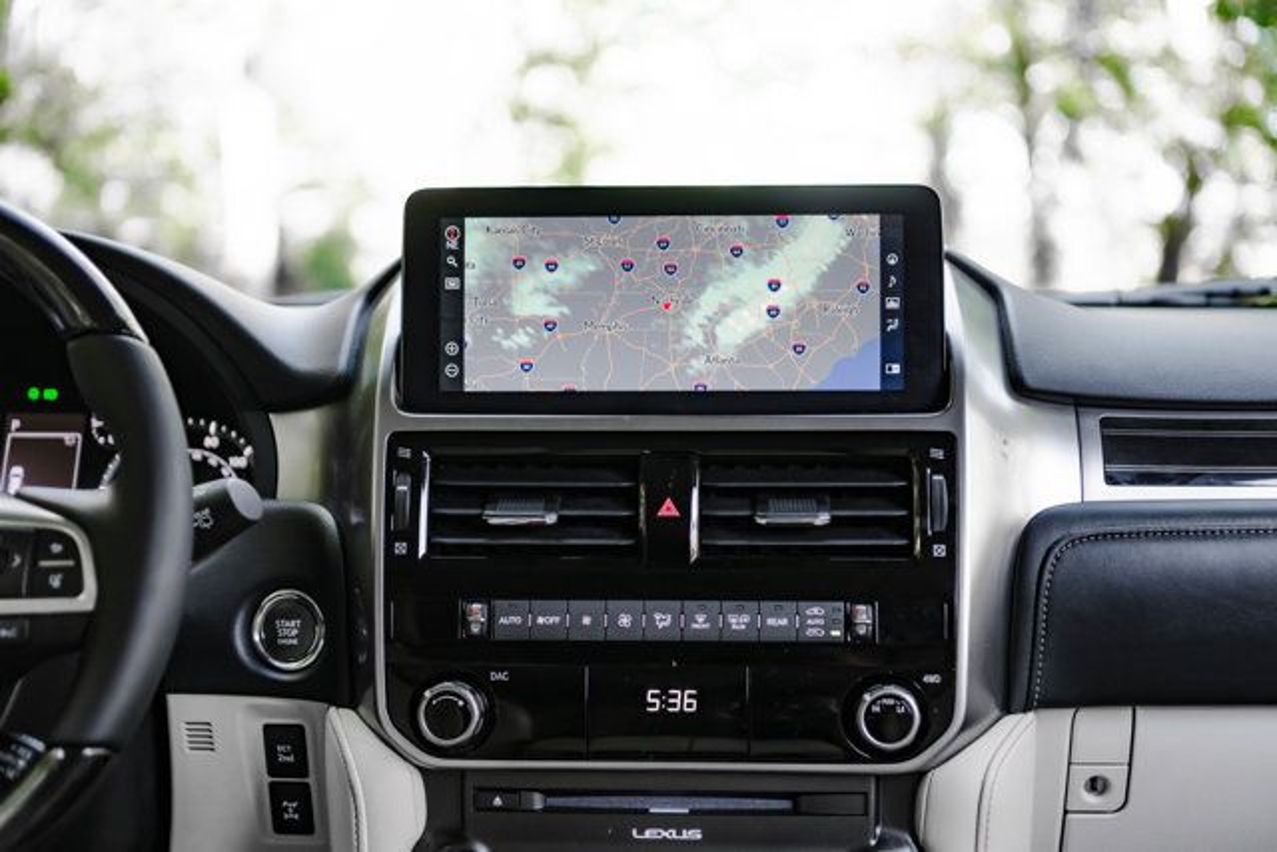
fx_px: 1866
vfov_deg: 25.7
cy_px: 426
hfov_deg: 37.8
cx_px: 638
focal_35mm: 53
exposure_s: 1/200
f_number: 2.8
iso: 640
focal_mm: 50
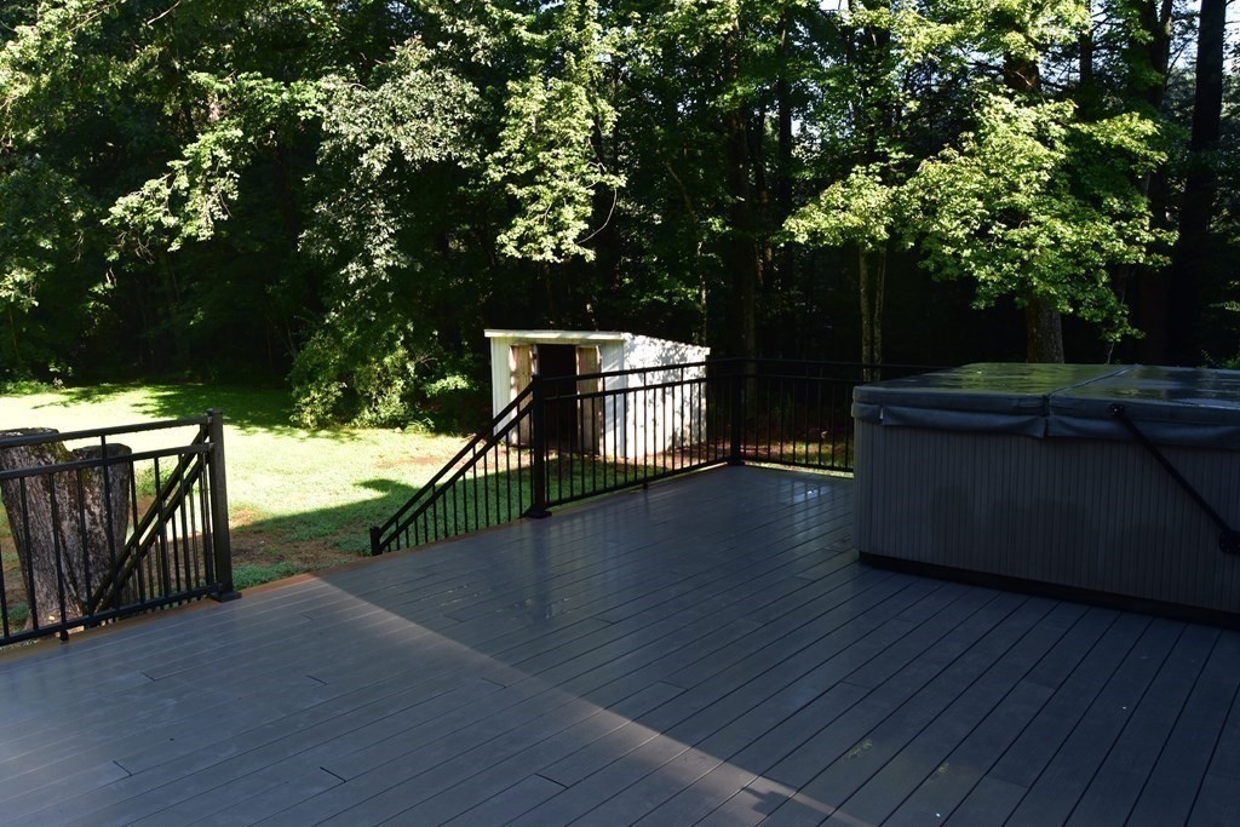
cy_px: 414
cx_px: 620
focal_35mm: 27
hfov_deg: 67.4
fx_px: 930
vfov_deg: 47.9
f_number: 9
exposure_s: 1/100
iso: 400
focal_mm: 18
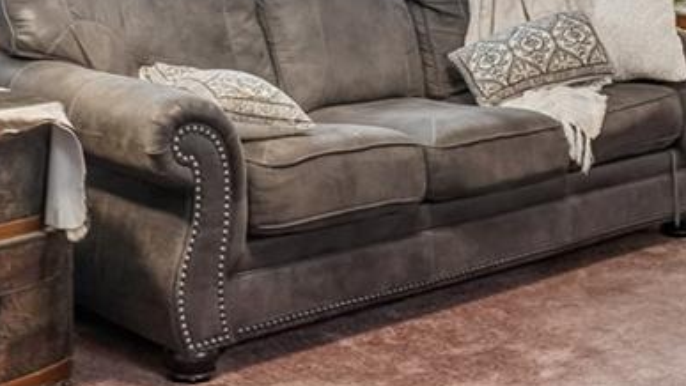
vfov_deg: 17.6
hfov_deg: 32.3
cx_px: 351
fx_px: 1183
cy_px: -92
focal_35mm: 65
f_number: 8
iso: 400
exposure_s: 1/4
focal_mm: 10
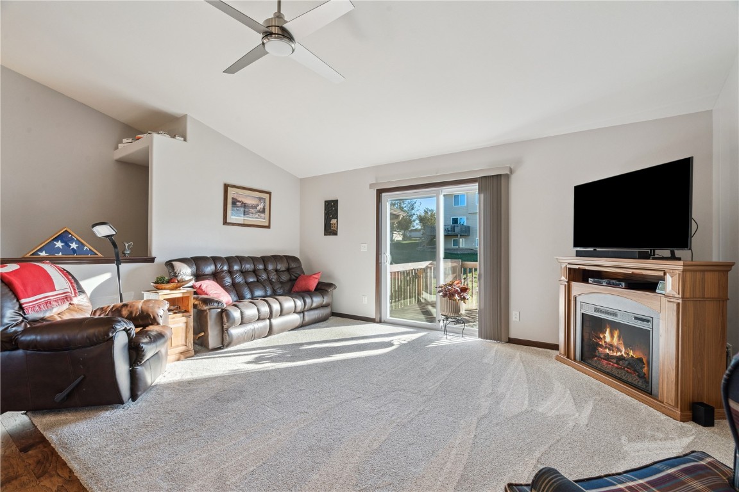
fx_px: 328
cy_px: 246
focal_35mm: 16
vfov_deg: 73.7
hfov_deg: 96.7
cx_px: 370
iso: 400
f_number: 10
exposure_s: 1/13
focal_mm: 16
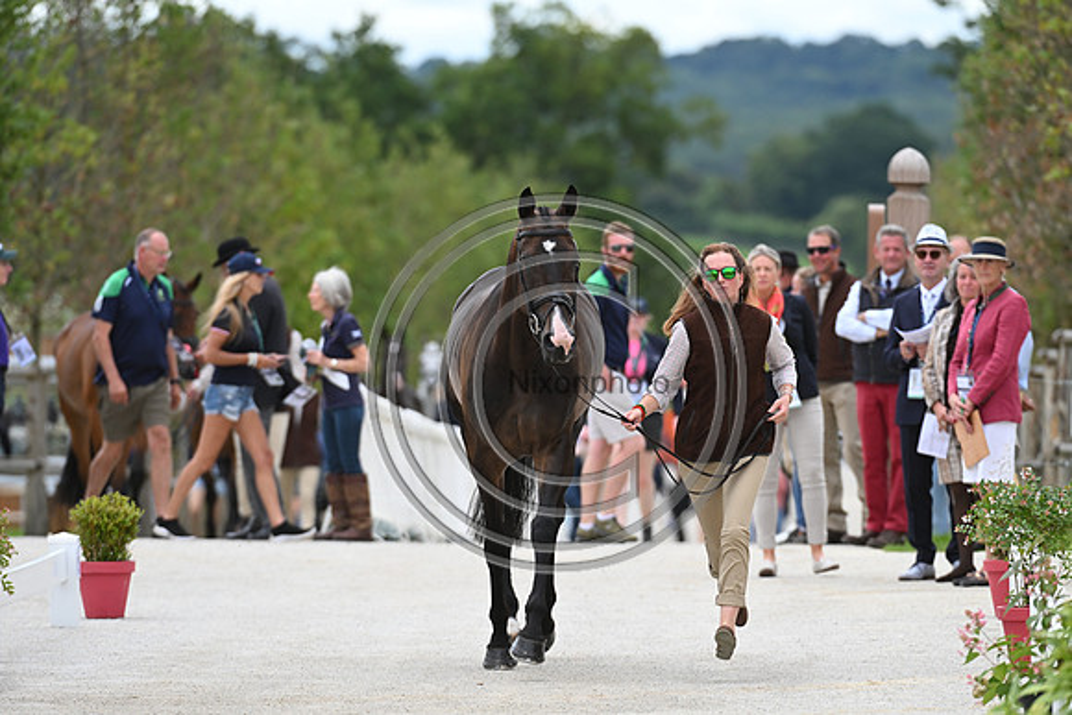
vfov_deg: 3.4
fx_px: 11913
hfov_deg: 5.2
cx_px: 536
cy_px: 358
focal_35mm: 400
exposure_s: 1/1250
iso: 720
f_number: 5.6
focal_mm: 400
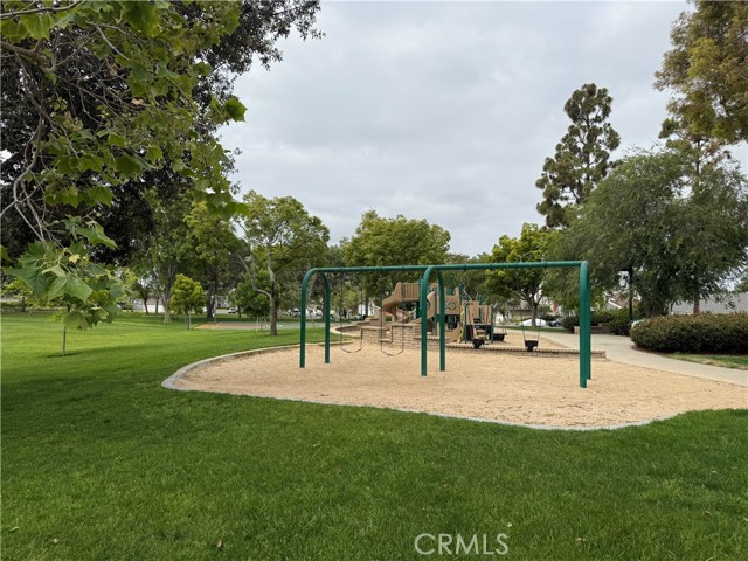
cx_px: 374
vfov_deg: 56.8
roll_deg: -0.7
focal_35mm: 24
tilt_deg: +3.0
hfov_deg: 71.6
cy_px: 280
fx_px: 519
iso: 80
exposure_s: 1/5714
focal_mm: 6.76
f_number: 1.78
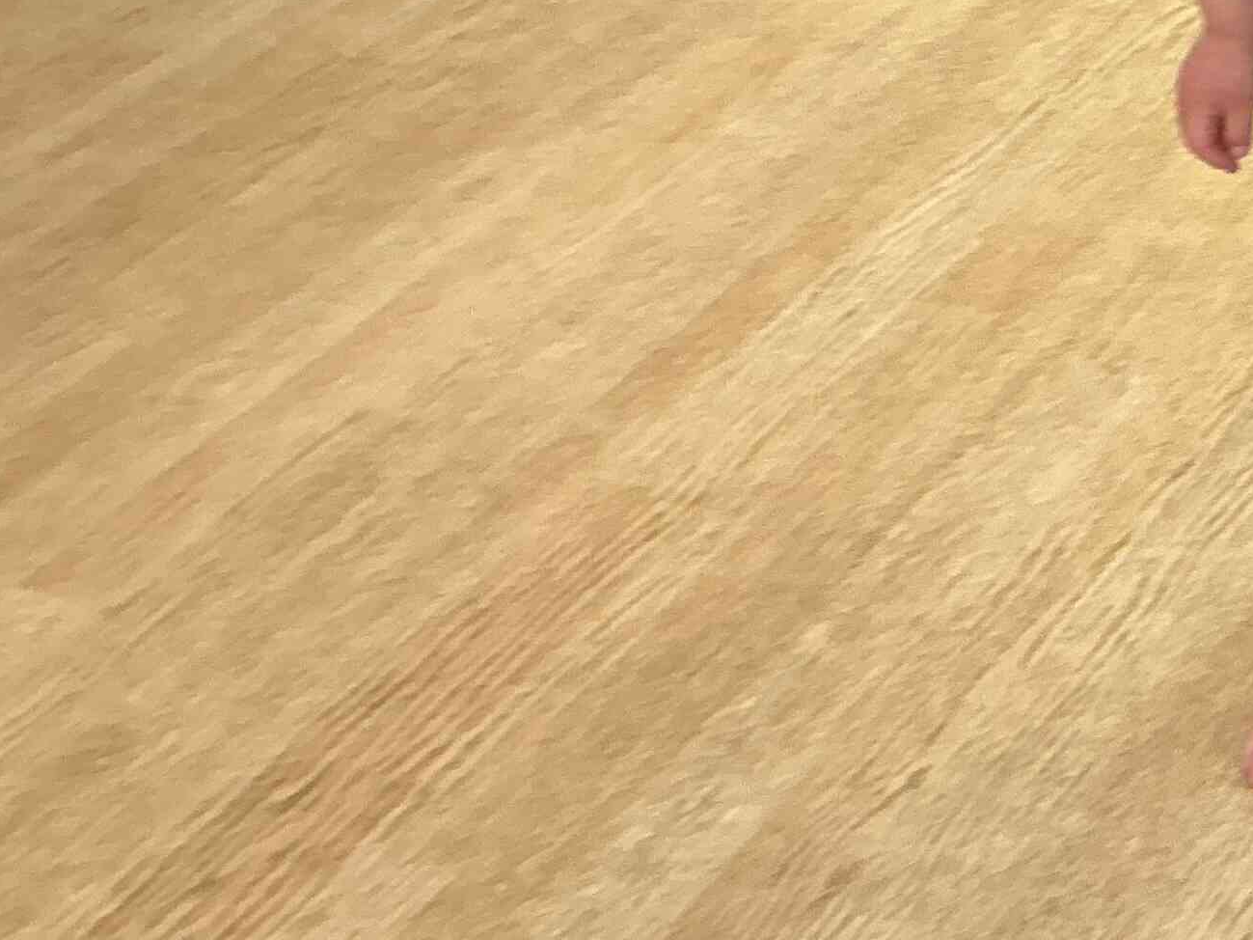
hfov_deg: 19.1
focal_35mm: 90
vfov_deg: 16.0
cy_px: -48
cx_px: 1889
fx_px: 3257
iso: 50
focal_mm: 3
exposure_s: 1/60
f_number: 1.8
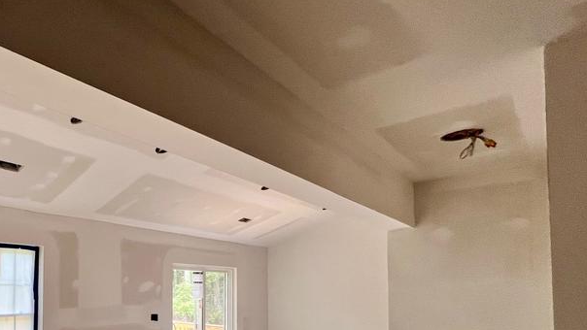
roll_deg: -0.3
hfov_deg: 66.6
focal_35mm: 24
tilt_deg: +2.0
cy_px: 271
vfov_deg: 45.0
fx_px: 374
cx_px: 90
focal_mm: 1.57
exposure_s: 1/99
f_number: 1.8
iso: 125
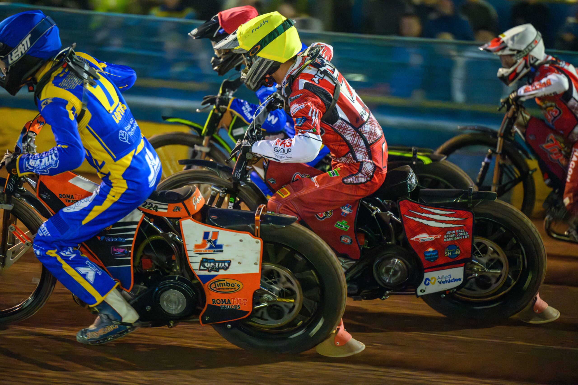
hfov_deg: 10.3
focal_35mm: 200
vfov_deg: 6.9
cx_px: 289
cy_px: 192
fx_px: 3211
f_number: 2.8
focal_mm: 200
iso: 20000
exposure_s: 1/500
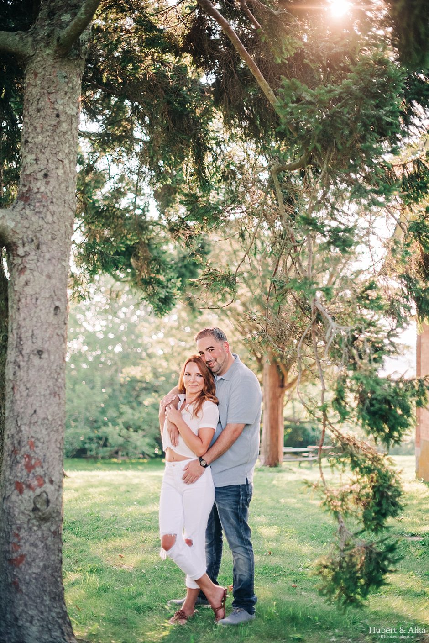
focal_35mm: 50
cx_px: 214
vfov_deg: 39.6
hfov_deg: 27.0
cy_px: 322
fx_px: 893
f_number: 1.4
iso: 400
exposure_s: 1/2000
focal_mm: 50
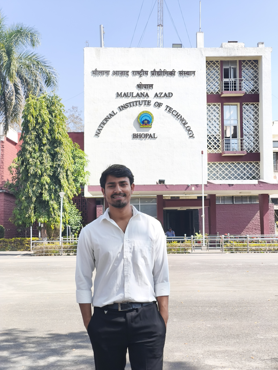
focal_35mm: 50
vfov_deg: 38.2
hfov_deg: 29.1
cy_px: 185
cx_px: 139
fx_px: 535
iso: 100
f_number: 1.85
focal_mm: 7.1
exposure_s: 1/704
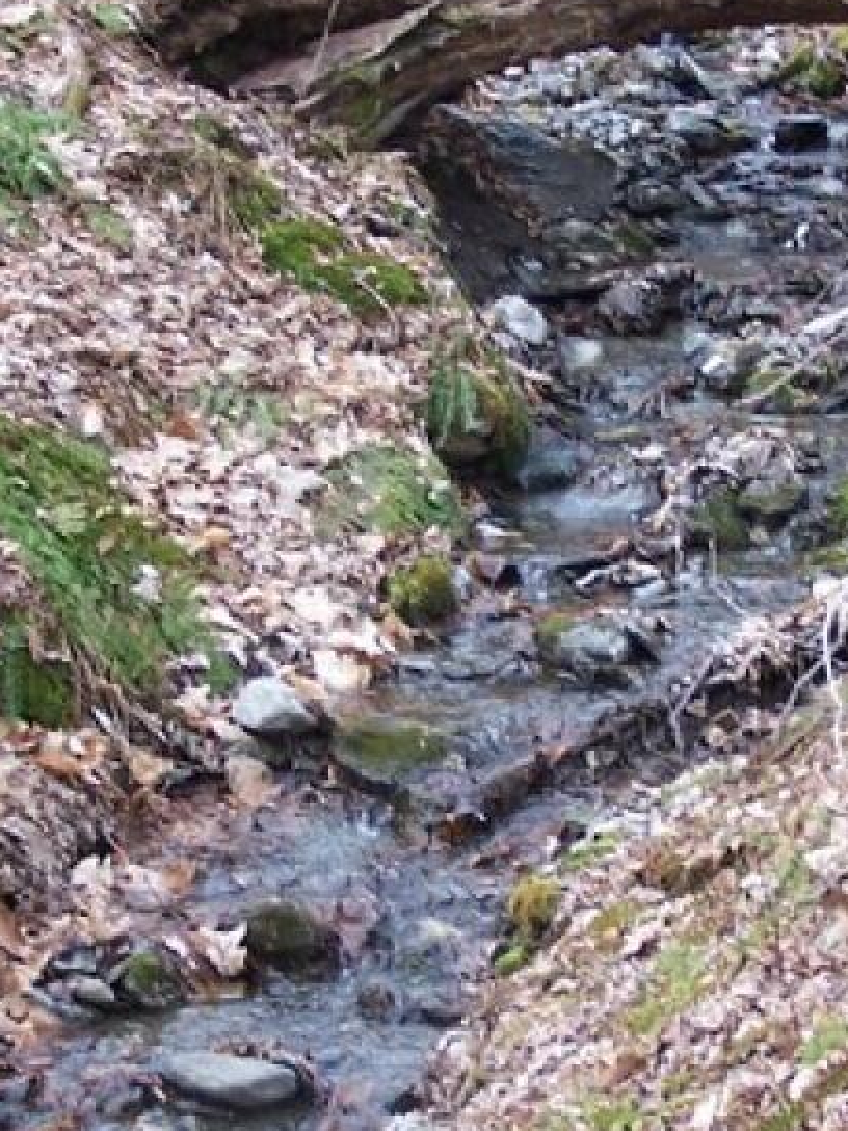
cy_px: 658
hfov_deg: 11.6
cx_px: 528
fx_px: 4181
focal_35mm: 128
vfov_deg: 15.4
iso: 80
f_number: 3
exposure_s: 1/125
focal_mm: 8.5
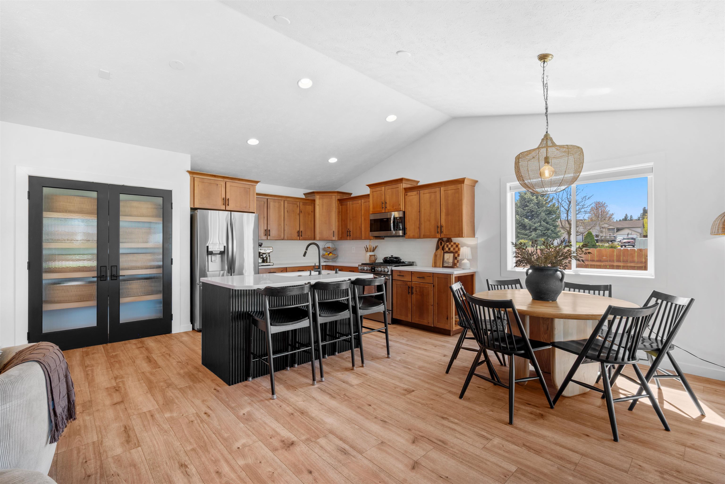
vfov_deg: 73.7
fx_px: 322
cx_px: 362
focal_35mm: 16
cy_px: 242
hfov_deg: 96.7
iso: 100
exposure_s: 1/1.25
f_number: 8
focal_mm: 16
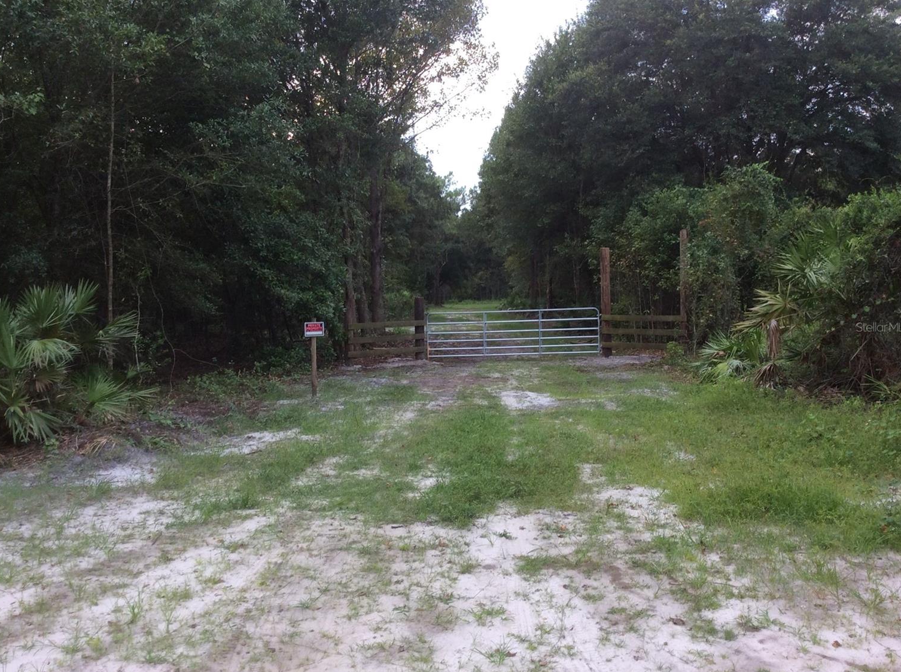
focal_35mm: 34
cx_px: 434
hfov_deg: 54.0
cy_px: 327
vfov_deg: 41.7
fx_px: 883
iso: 32
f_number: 2.4
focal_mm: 3.3
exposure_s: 1/217
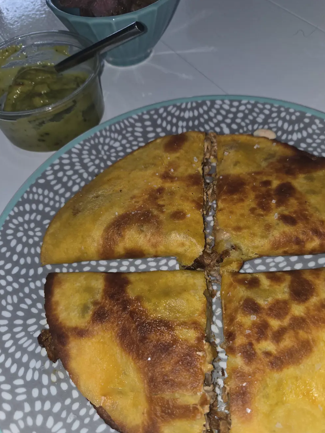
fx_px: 350
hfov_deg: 49.6
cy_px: 239
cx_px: 184
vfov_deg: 63.3
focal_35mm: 28
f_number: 1.8
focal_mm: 5.4
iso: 25
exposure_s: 1/135
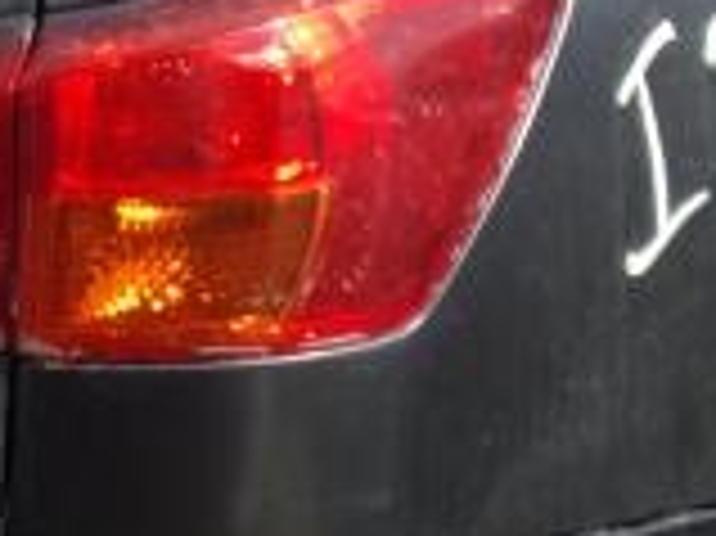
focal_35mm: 121
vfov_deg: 12.2
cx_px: 261
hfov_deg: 16.3
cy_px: 356
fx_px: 2501
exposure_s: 1/750
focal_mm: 4.3
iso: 80
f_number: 3.3
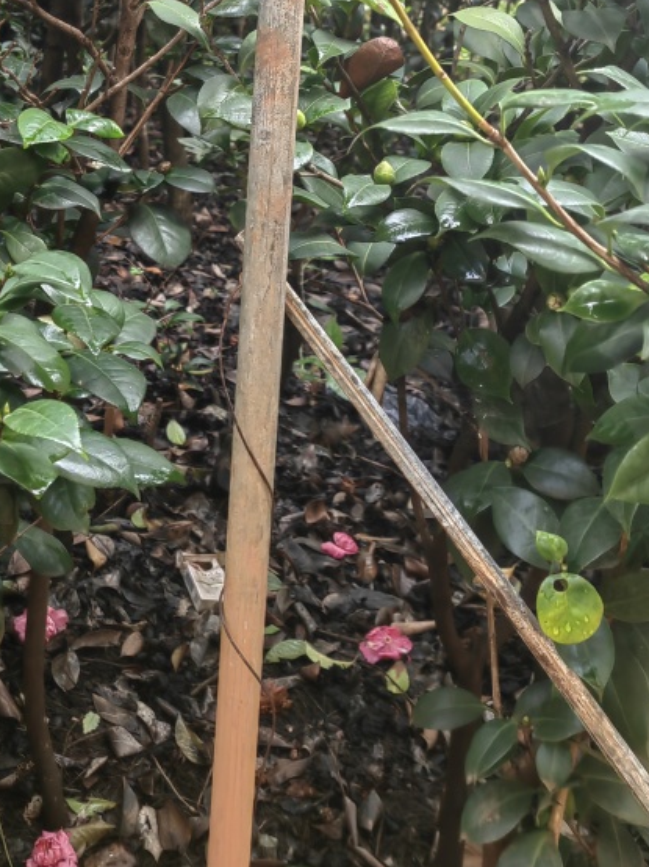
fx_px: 1301
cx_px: 42
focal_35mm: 52
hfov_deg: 26.9
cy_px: 40
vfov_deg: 34.2
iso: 50
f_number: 1.8
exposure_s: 1/100
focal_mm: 5.54
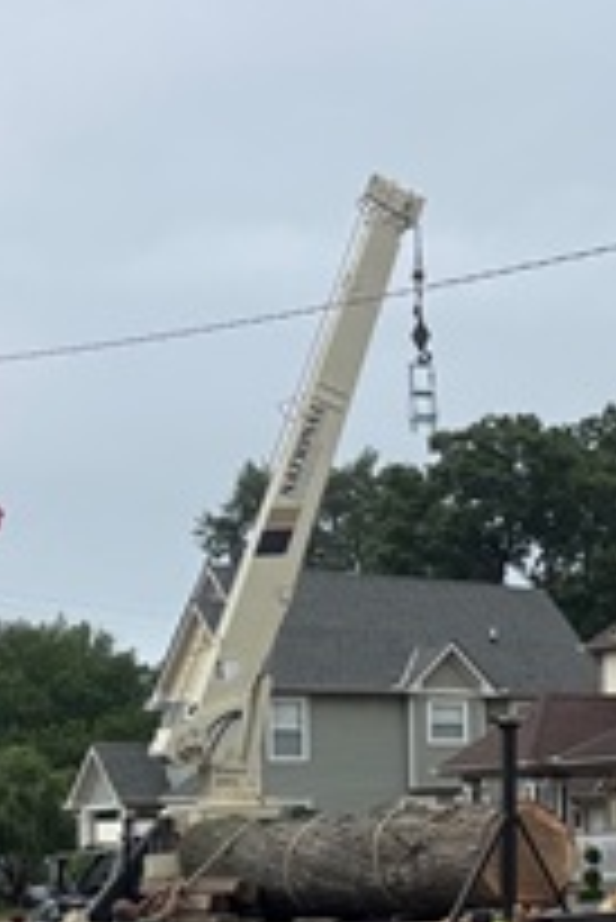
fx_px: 1870
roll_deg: +1.7
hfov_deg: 15.8
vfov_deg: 27.3
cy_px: 706
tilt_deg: +2.0
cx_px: 1129
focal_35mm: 73
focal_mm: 6.76
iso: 80
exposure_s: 1/4310
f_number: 1.78
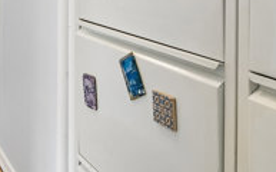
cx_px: -127
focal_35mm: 55
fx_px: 413
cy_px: -51
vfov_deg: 21.3
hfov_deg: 27.2
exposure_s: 1/60
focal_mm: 13
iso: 500
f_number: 6.3
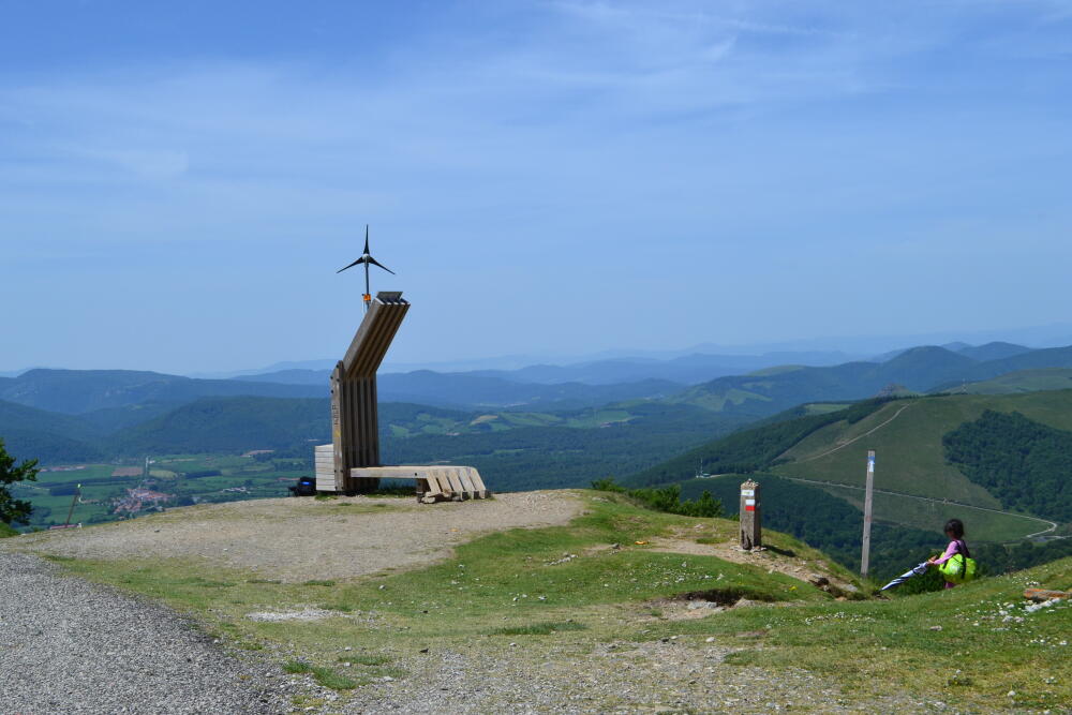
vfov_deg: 29.9
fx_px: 1340
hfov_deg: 43.6
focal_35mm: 45
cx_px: 536
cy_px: 358
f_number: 11
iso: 400
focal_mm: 30
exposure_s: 1/500
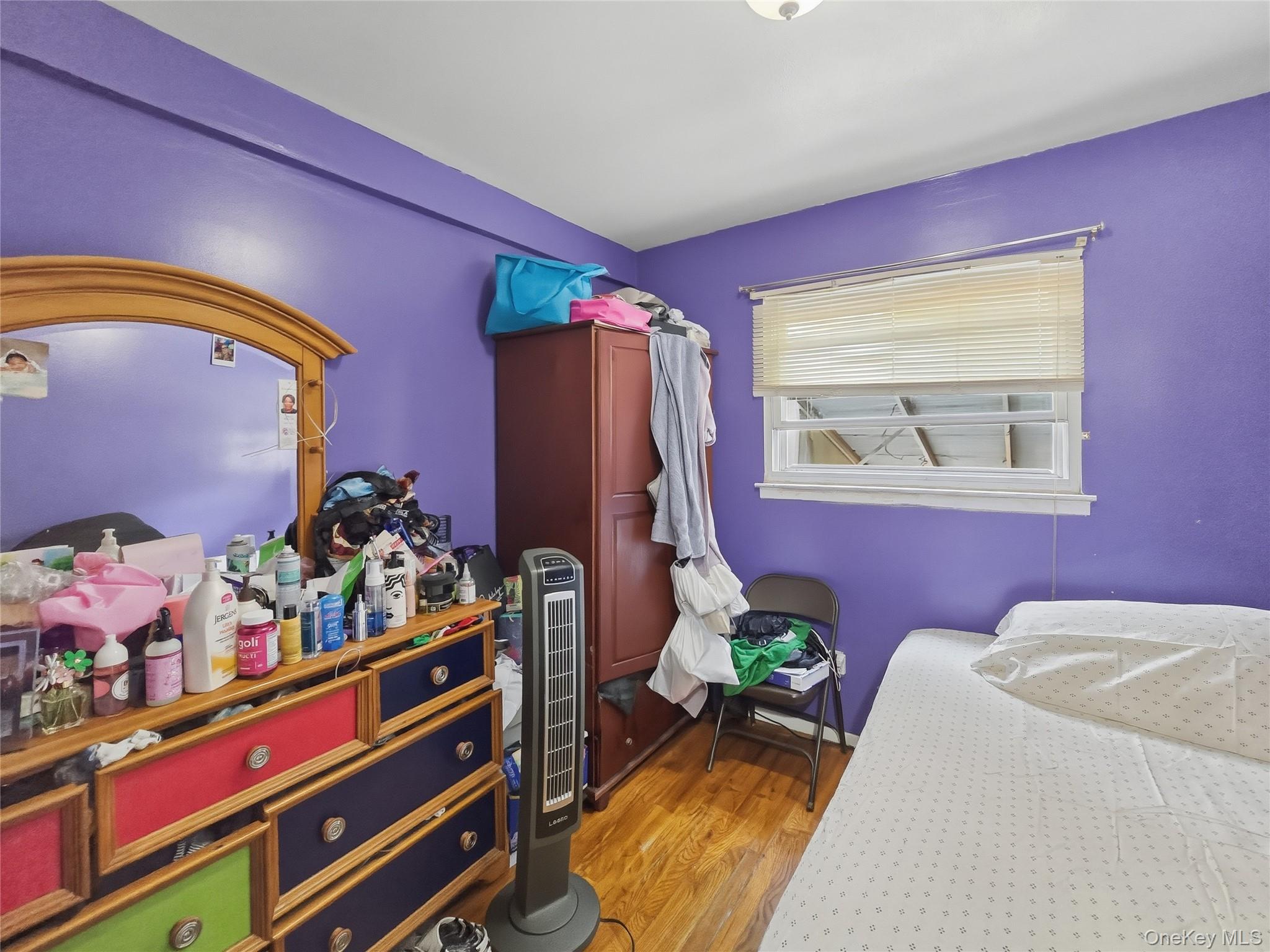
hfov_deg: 106.2
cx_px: 635
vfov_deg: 89.9
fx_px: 477
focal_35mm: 13
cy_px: 476
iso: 1000
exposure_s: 1/60
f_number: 2.2
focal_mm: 2.2
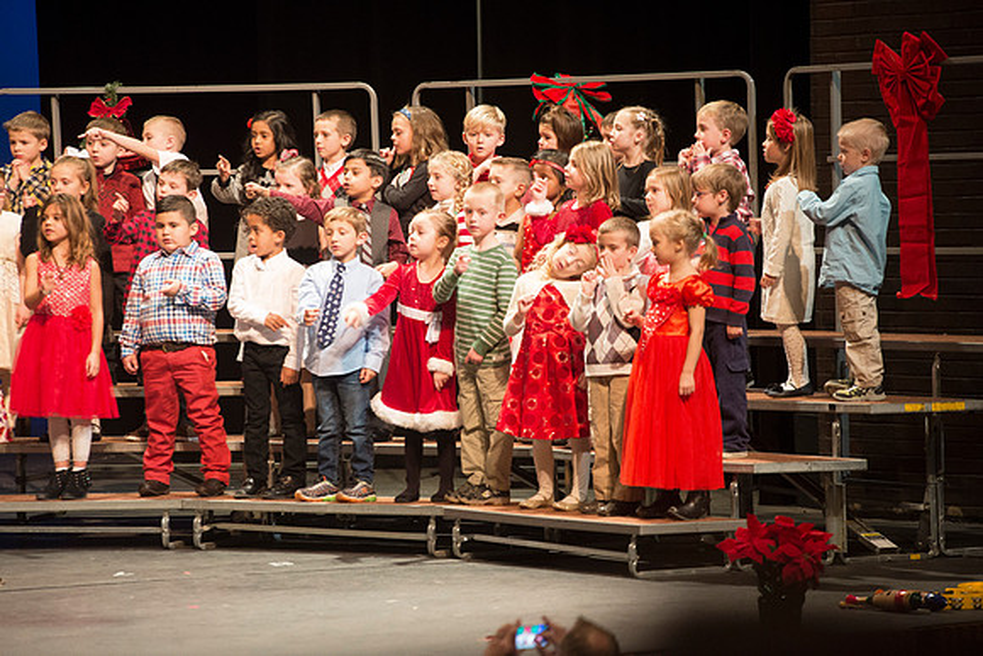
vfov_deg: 6.9
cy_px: 328
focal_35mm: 200
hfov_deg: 10.3
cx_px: 492
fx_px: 5462
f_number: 2.8
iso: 2500
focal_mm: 200
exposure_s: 1/125
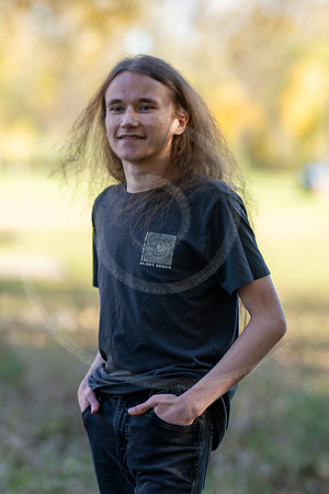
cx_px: 164
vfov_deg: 16.1
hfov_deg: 10.8
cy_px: 247
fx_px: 1741
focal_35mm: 127
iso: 80
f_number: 1.6
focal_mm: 85
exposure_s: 1/500
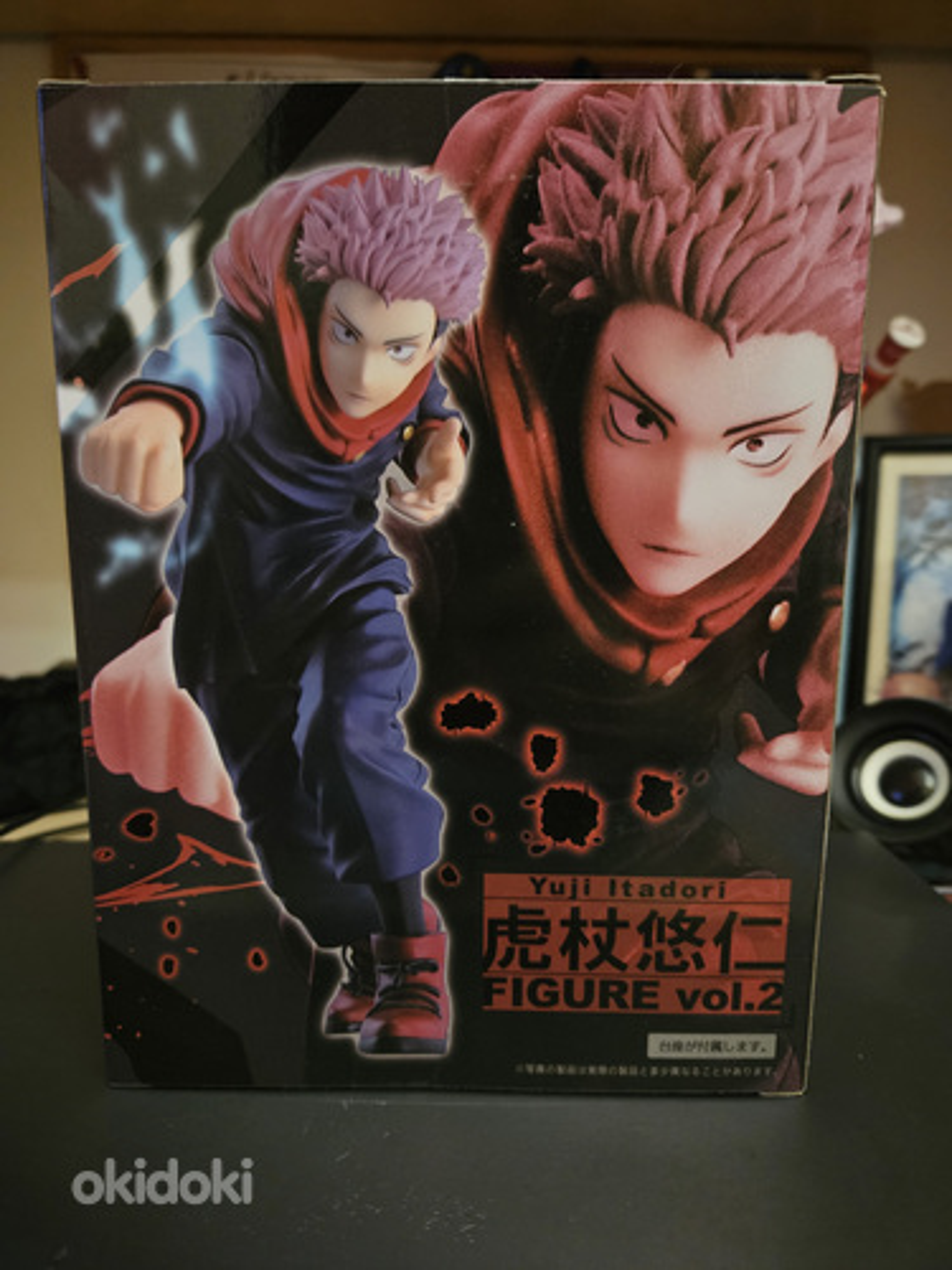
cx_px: 476
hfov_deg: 58.9
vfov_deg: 73.9
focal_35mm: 23
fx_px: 843
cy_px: 635
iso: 500
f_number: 1.8
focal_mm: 5.4
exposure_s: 1/33
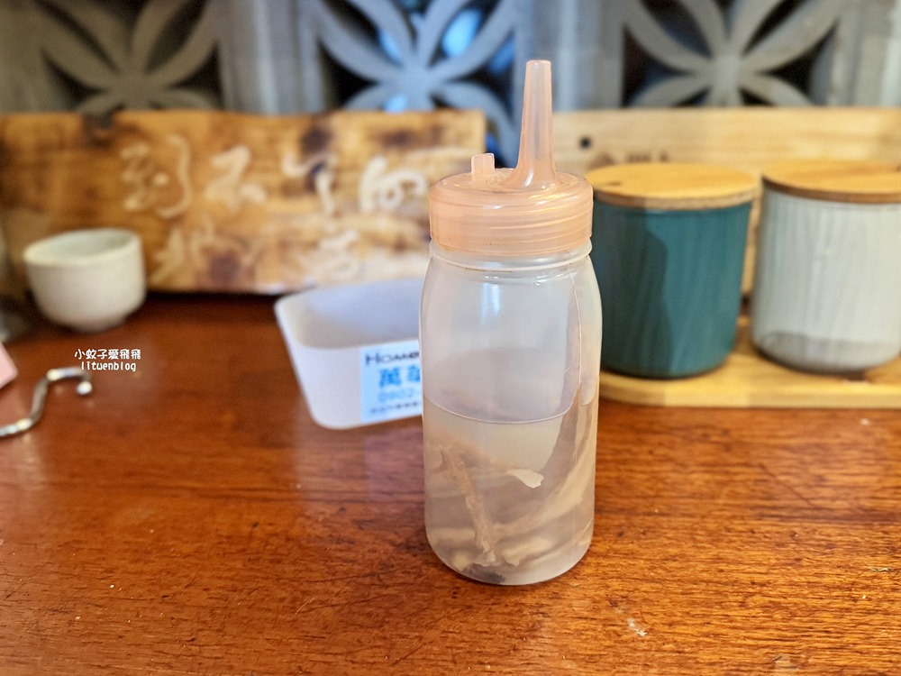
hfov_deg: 71.6
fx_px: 625
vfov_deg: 56.8
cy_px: 338
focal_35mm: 24
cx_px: 450
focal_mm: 6.76
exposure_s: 1/60
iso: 640
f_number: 1.78
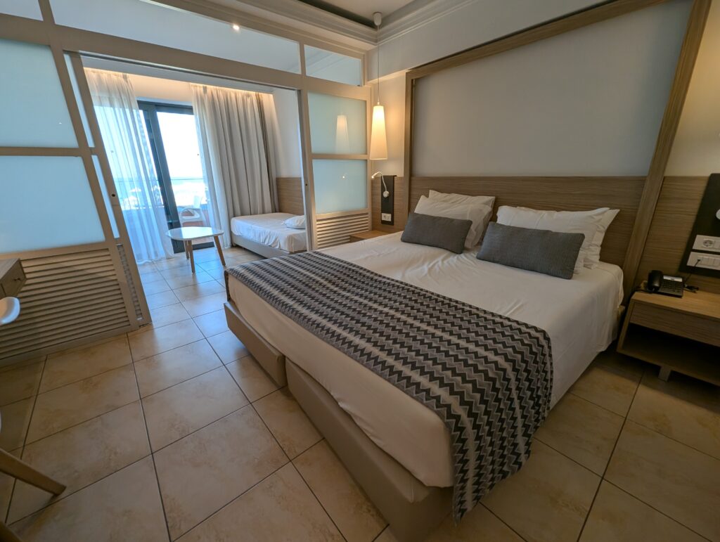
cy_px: 271
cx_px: 360
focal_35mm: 13
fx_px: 271
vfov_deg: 90.1
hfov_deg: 106.1
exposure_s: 1/100
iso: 88
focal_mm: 1.95
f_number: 2.2
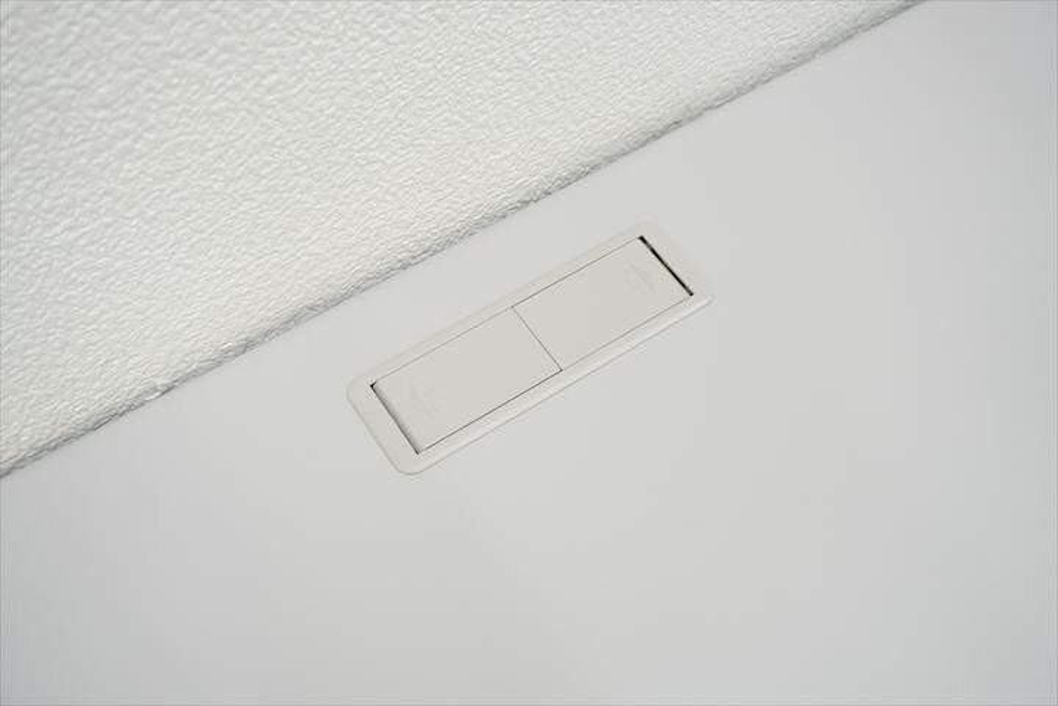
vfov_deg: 34.2
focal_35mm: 39
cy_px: 353
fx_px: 1146
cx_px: 529
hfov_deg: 49.6
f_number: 4.5
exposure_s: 1/40
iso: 160
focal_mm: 26
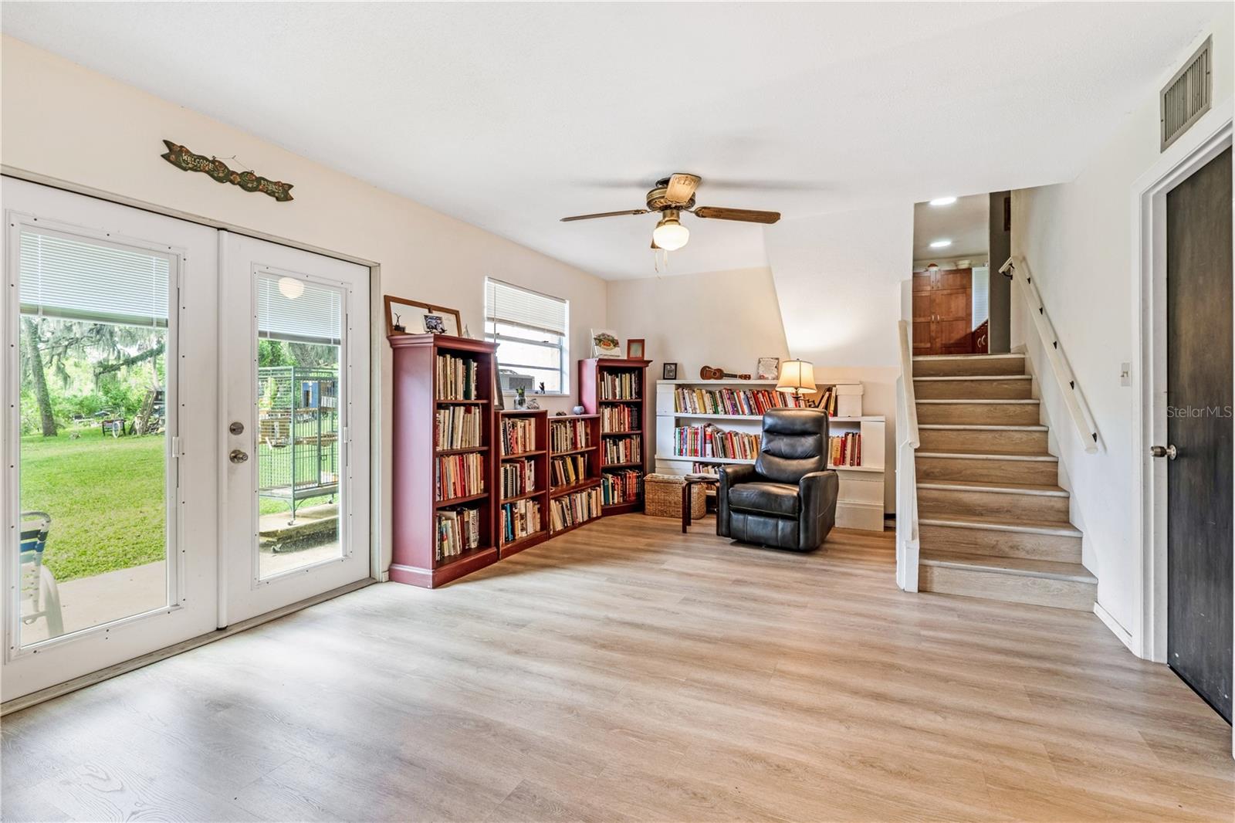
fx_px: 566
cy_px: 412
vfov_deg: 72.0
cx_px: 618
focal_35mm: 16
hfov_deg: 95.0
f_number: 9
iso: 250
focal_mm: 11
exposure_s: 1/160
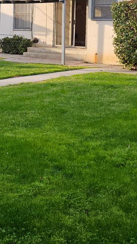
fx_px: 432
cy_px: 52
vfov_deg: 30.7
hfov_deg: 17.9
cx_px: 37
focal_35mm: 67
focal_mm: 5.4
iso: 25
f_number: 1.8
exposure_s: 1/457
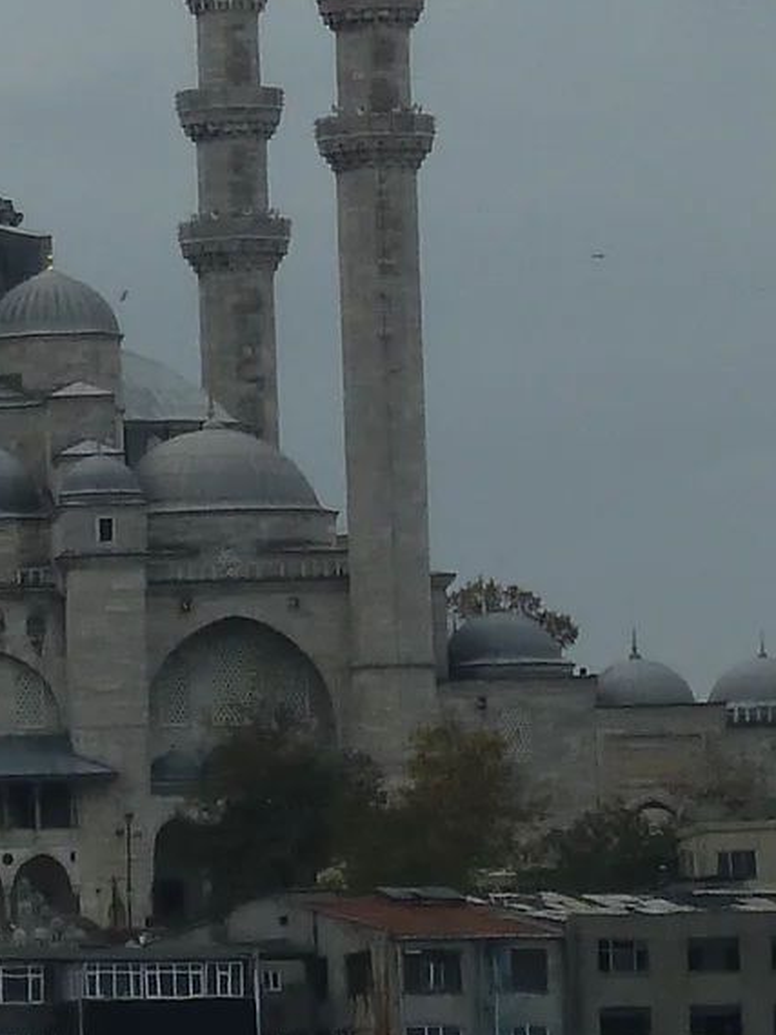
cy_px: -355
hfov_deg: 2.0
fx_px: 22708
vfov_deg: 2.6
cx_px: 53
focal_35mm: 760
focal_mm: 27.8
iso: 80
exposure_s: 1/320
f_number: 4.5
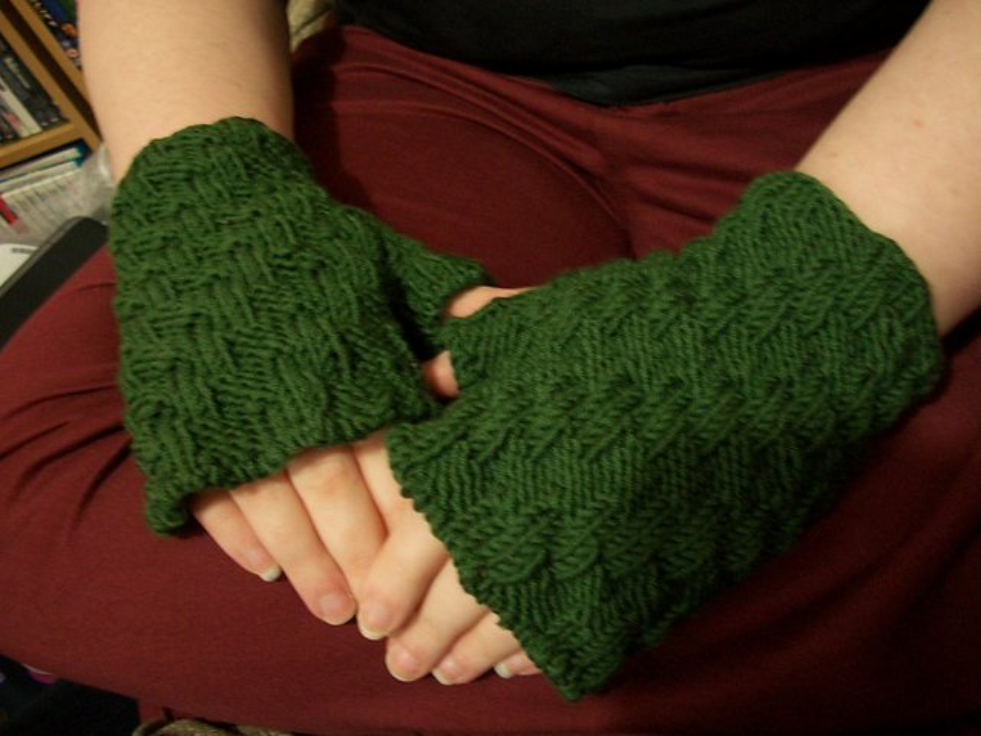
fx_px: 992
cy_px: 368
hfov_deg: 52.6
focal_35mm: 35
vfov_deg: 40.7
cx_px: 490
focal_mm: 6.3
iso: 320
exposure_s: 1/8
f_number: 3.1
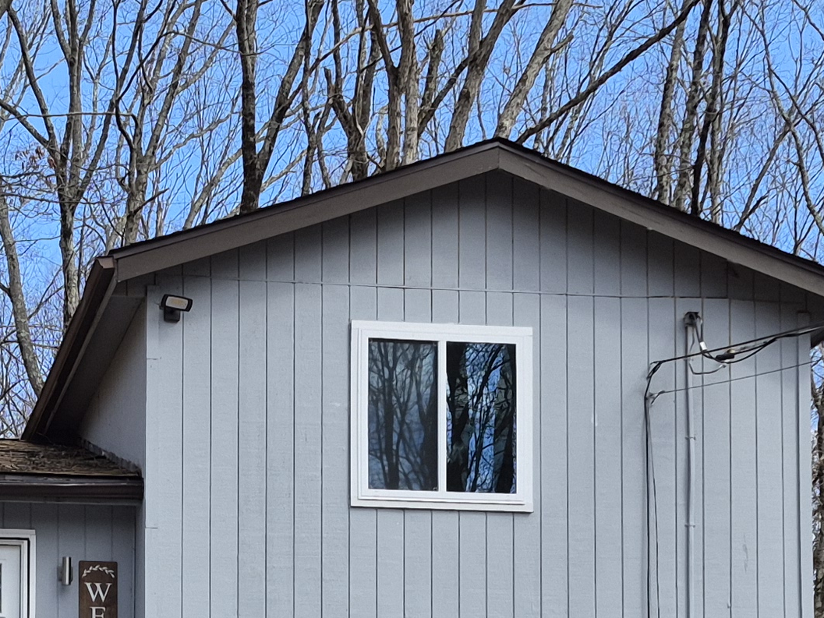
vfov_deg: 15.9
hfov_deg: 22.1
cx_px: 111
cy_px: 867
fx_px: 2071
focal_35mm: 87
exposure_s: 1/1684
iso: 80
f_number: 1.8
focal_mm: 5.4
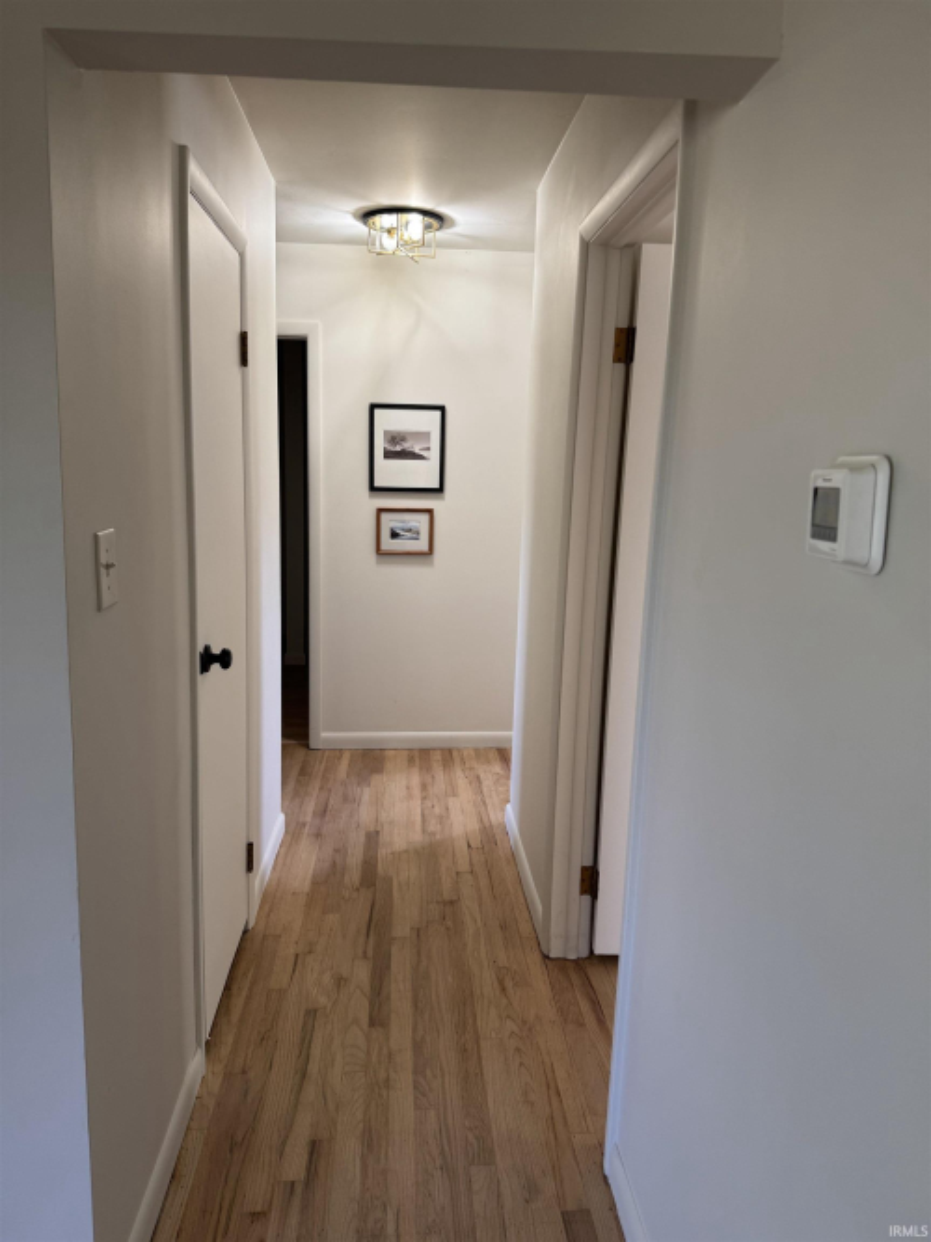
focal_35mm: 24
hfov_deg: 56.8
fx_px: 861
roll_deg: -1.3
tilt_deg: -9.7
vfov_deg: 71.6
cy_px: 621
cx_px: 466
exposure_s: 1/60
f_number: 1.78
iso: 125
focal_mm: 6.76
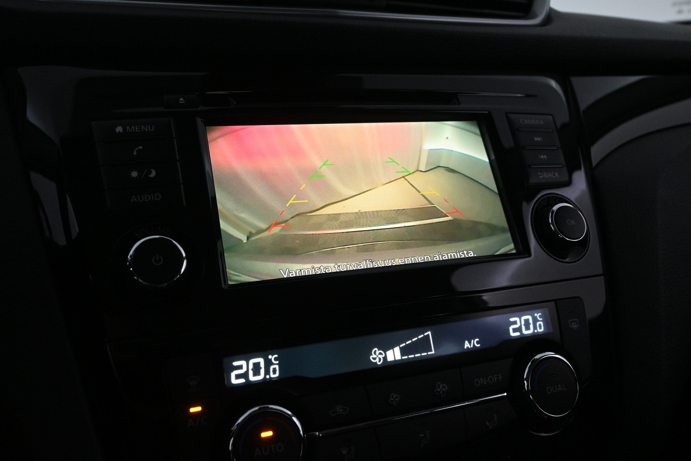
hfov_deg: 59.5
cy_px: 230
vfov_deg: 41.7
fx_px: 605
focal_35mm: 32
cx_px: 346
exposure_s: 1/125
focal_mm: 21
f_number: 5.6
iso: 3200
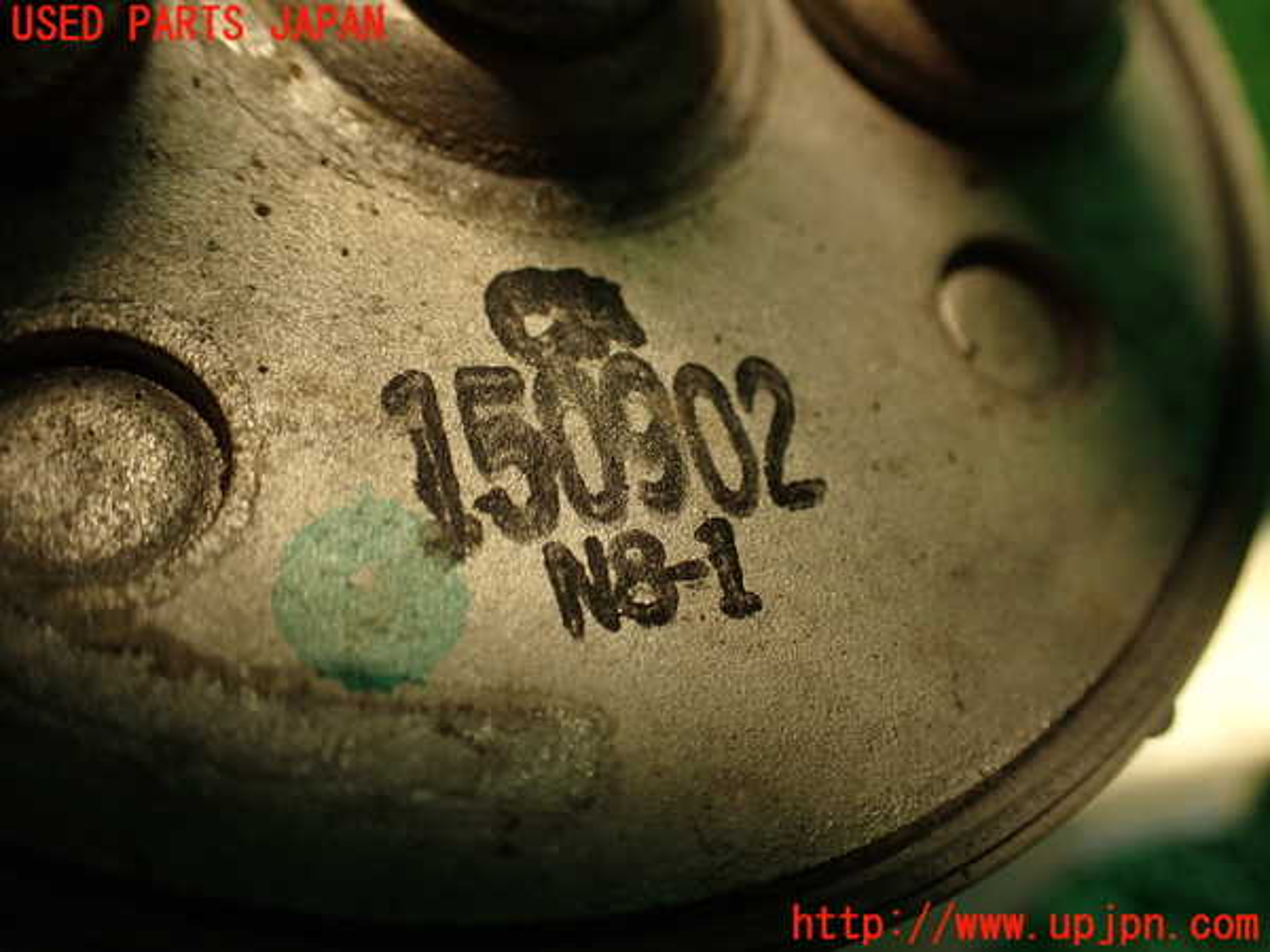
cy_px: 476
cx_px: 635
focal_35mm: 32
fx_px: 1174
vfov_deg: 44.2
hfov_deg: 56.8
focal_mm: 5.79
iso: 200
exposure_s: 1/40
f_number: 2.4
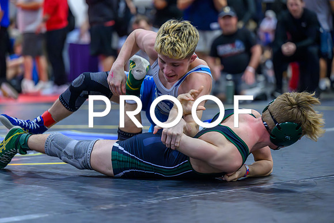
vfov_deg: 10.5
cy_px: 122
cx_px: 165
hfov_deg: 15.7
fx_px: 1213
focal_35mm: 131
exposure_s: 1/800
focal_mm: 120
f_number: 2.8
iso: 12800
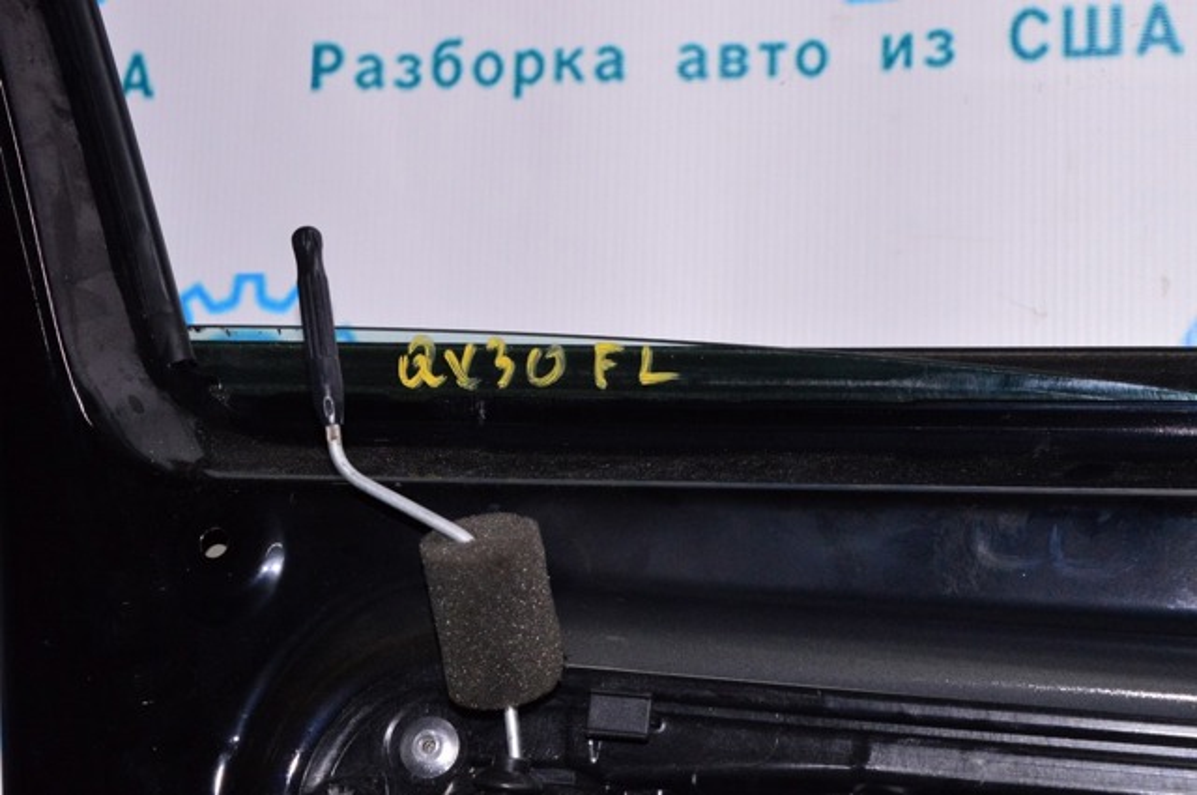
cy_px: 398
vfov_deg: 20.1
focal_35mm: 68
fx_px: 2242
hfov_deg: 29.9
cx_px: 598
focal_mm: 45
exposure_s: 1/200
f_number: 8
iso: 1600
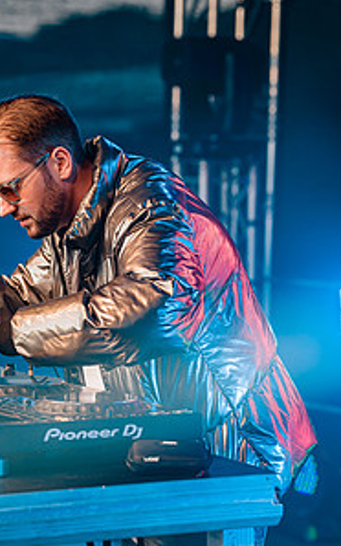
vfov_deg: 15.6
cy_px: 295
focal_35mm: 134
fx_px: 1994
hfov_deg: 9.8
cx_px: 101
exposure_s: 1/125
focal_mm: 87
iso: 250
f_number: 3.2
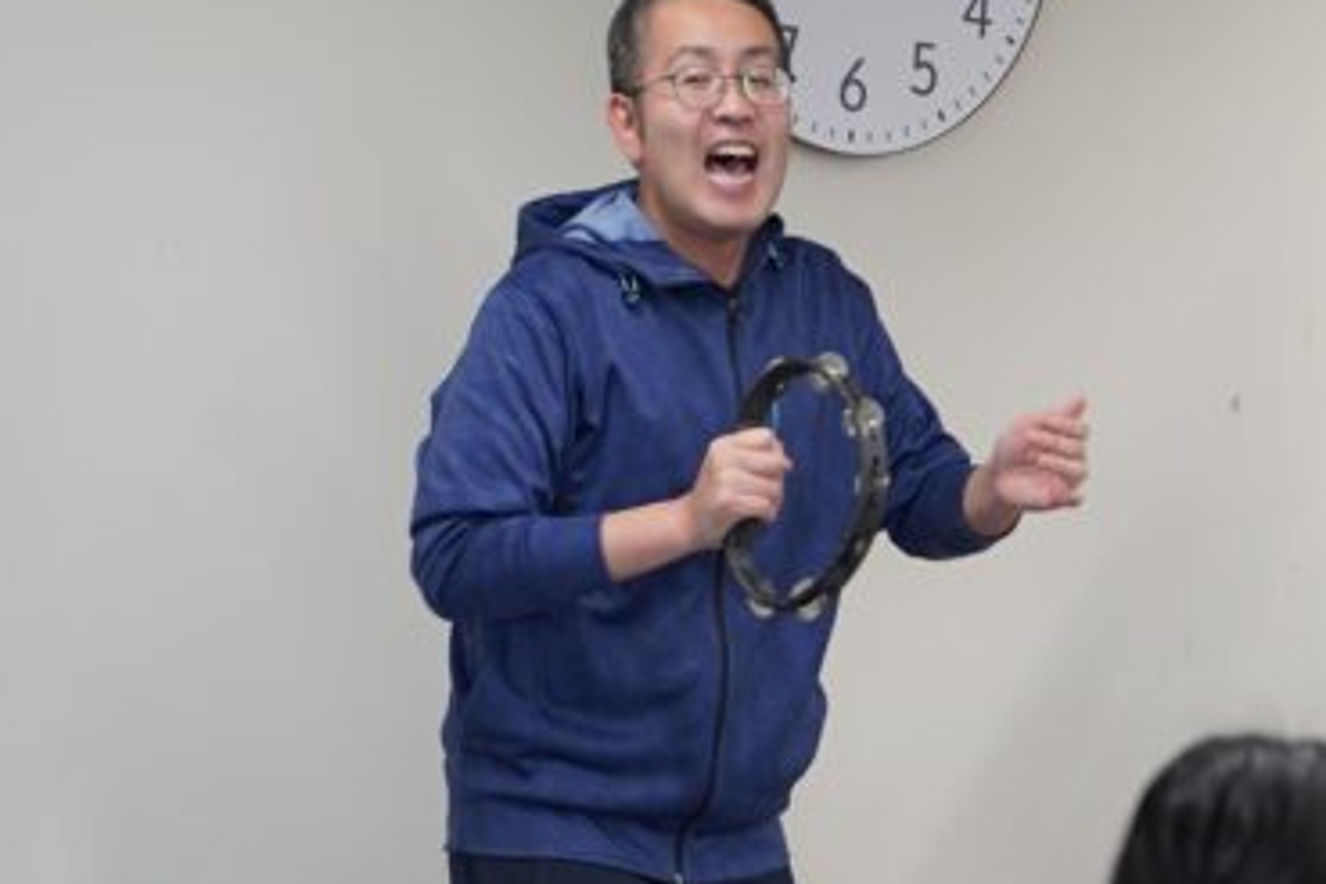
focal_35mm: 156
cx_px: 1358
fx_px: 5746
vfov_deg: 8.8
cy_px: 641
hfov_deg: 13.0
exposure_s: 1/160
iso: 500
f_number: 4
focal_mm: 75
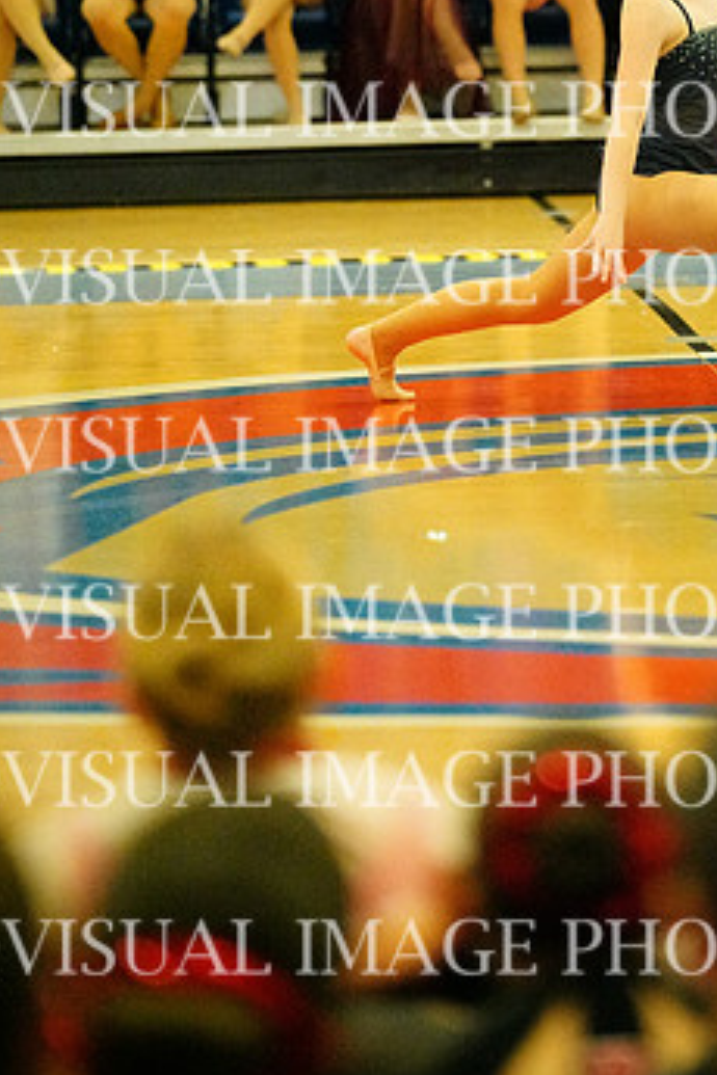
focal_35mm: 252
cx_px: 541
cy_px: 193
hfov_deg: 5.4
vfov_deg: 8.2
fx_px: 7528
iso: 25600
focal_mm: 150
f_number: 2.8
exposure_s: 1/1600
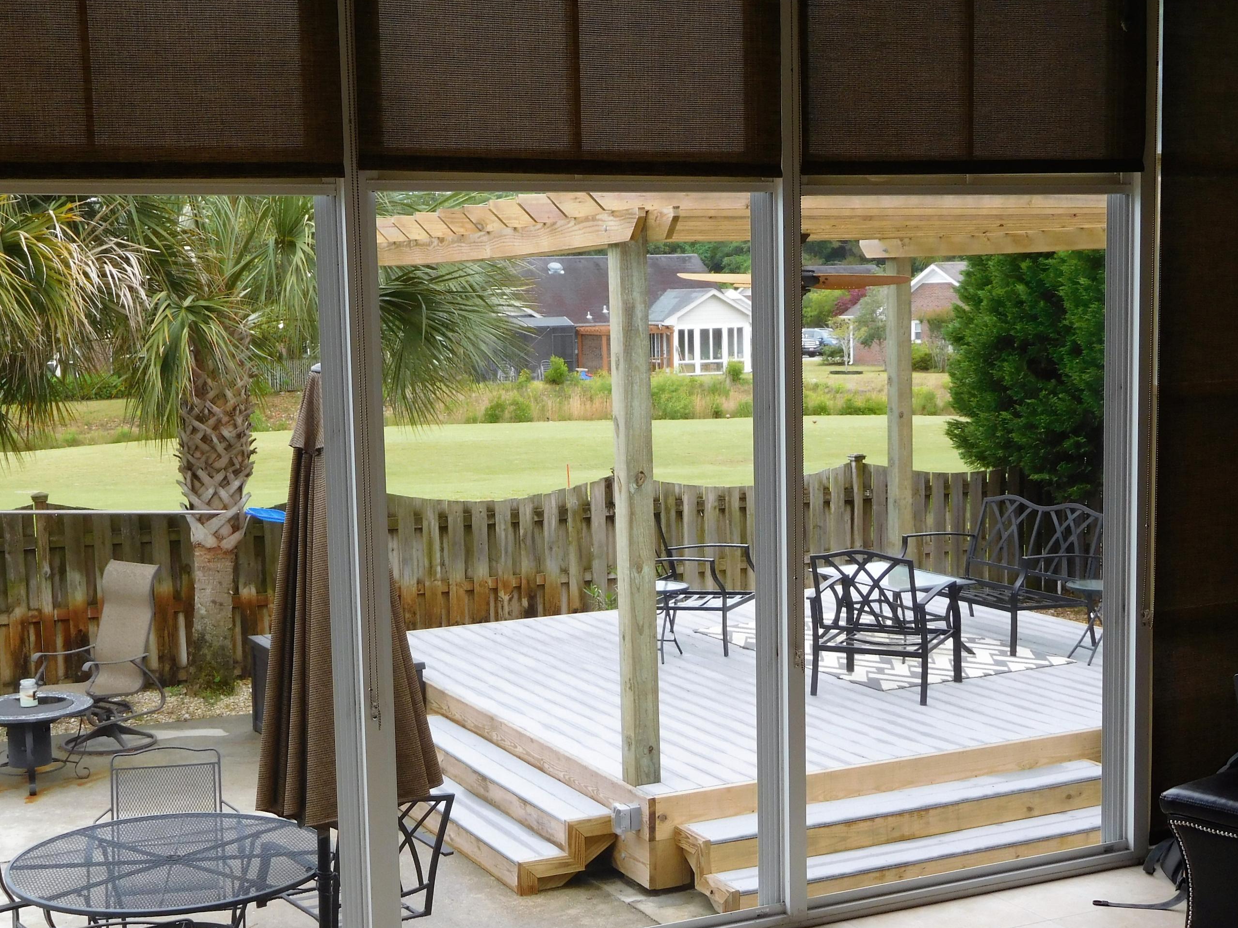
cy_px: 524
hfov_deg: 40.4
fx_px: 1681
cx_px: 548
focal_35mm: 47
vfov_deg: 30.8
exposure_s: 1/160
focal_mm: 7.1
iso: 125
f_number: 3.9
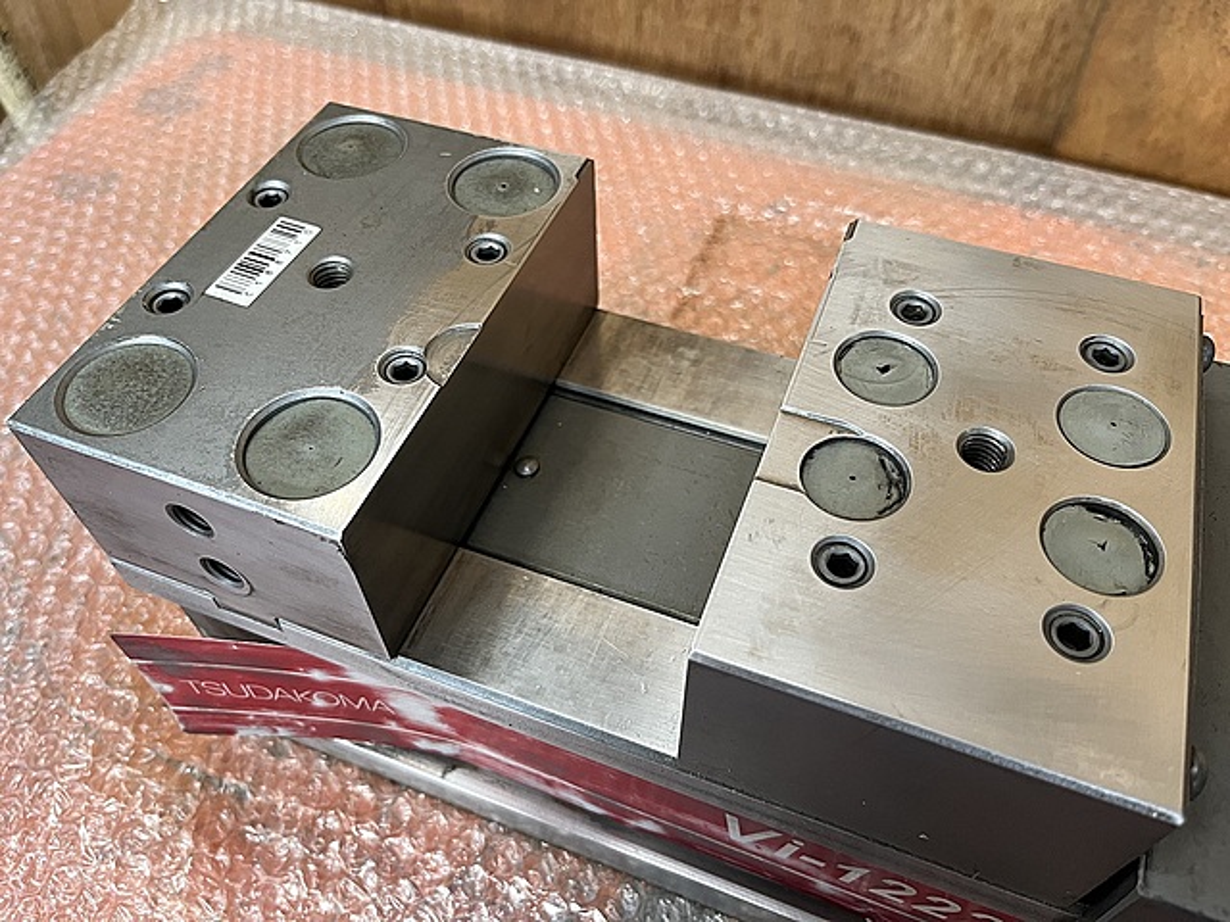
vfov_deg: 53.1
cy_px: 461
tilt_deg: -52.7
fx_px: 924
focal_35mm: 26
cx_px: 615
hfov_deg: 67.3
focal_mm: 5.1
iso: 160
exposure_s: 1/60
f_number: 1.6
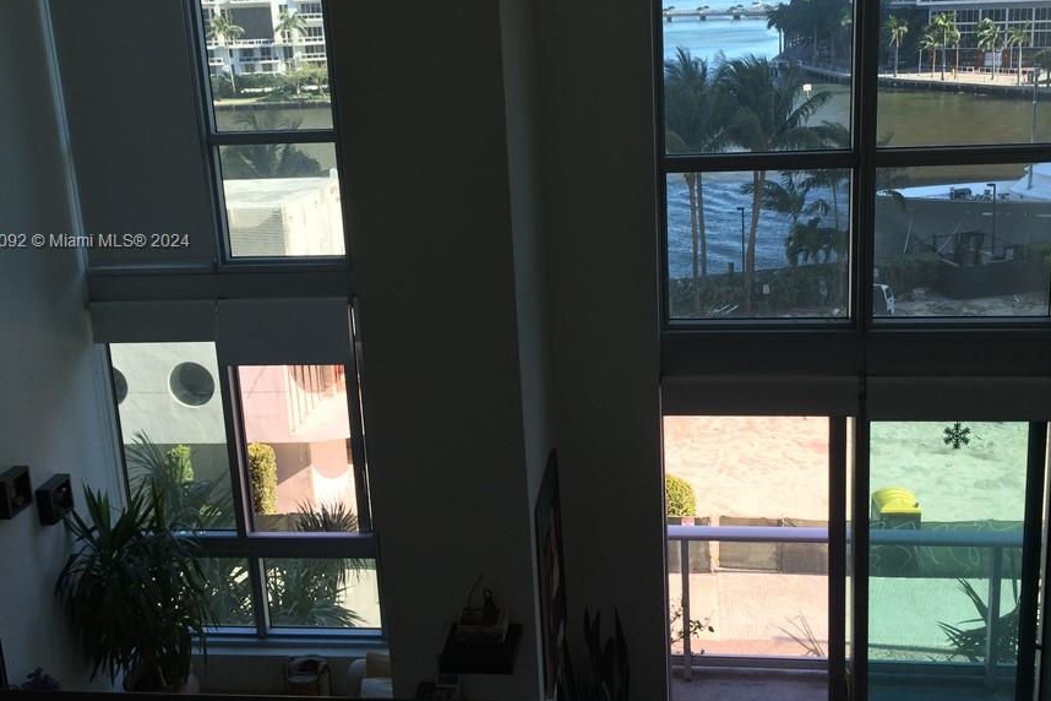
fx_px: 1051
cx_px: 562
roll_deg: +2.4
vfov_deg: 36.5
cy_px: 243
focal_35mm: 36
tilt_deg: -12.2
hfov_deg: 53.1
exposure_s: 1/547
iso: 32
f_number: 2.2
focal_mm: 4.15
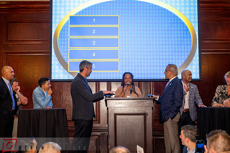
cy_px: 76
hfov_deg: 41.8
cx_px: 113
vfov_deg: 28.5
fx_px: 301
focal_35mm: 47
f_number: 4
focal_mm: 46
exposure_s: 1/80
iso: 2500
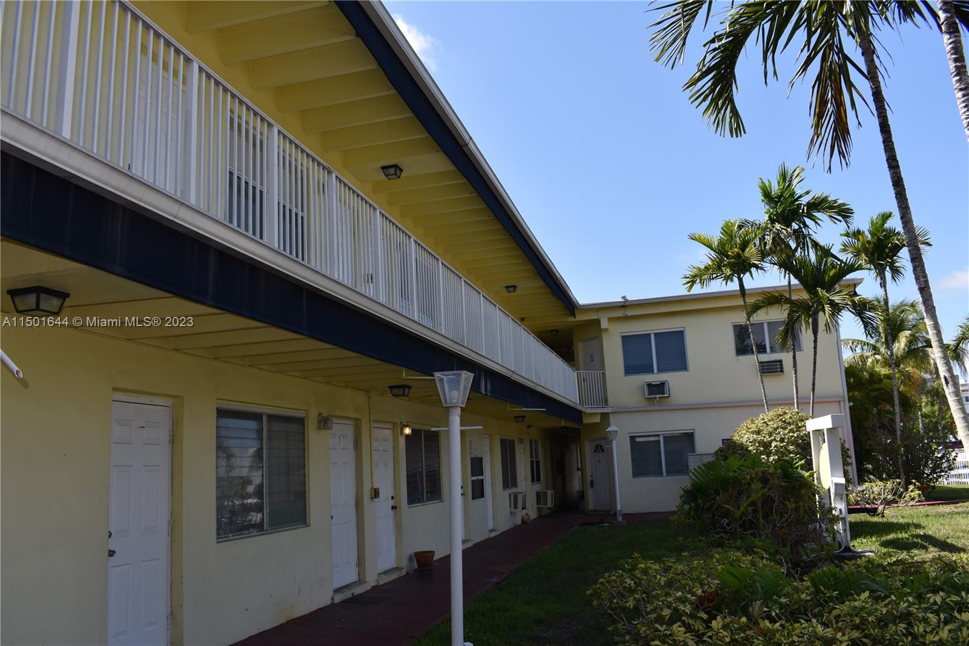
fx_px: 727
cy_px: 323
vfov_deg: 47.9
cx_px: 484
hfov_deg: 67.4
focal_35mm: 27
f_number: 7.1
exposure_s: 1/200
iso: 100
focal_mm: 18
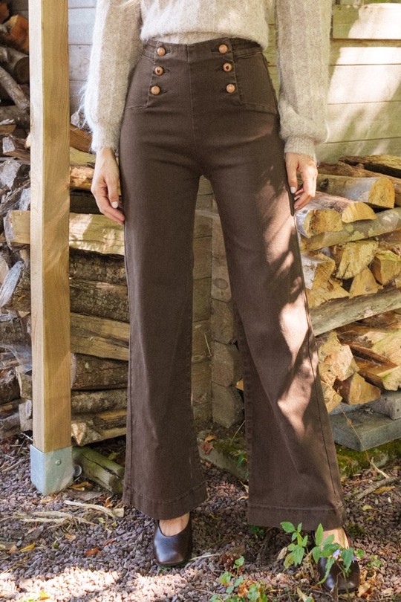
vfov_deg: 48.5
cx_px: 200
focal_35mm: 40
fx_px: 668
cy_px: 301
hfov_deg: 33.4
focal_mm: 40
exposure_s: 1/320
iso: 1250
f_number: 4
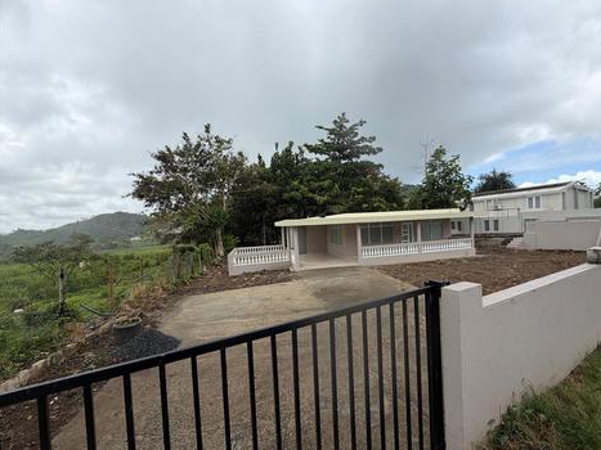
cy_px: 228
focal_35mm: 15
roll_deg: +4.5
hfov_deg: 98.1
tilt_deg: -0.9
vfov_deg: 81.7
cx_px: 319
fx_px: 260
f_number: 2.2
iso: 25
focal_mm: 2.22
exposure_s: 1/770
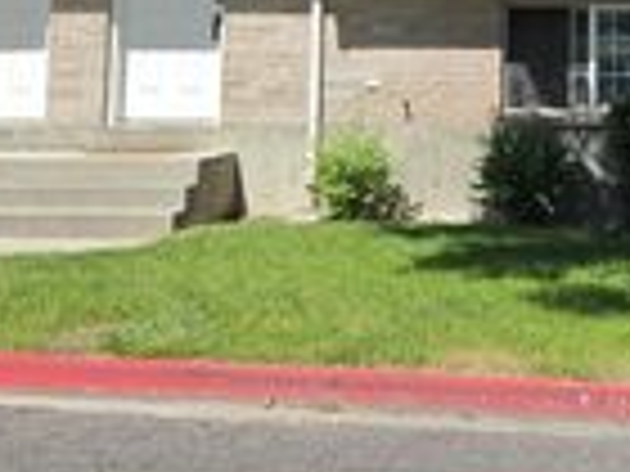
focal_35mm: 82
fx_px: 1492
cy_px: -119
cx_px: 562
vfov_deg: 17.1
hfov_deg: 23.2
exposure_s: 1/4459
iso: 80
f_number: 1.8
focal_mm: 5.4
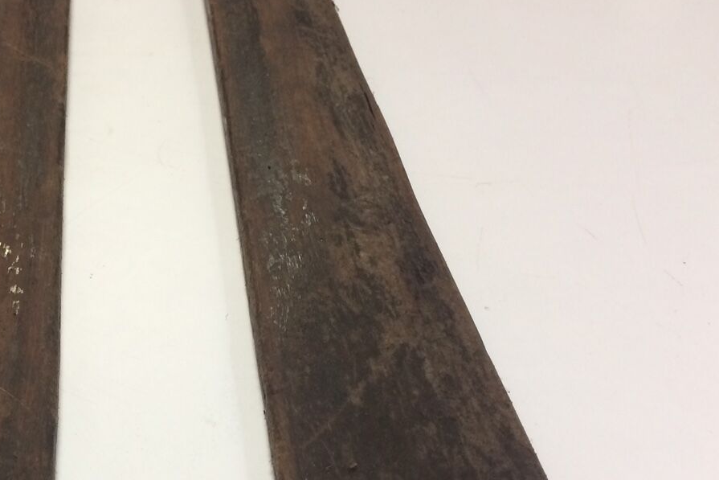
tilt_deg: -36.4
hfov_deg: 35.2
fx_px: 1099
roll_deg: -0.6
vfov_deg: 24.3
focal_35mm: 55
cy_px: 367
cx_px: 154
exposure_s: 1/33
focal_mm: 4.15
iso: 64
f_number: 2.2
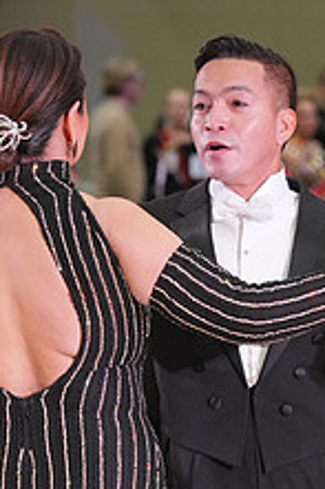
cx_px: 196
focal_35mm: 391
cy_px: 584
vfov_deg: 5.3
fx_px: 5303
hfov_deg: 3.5
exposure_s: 1/200
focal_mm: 149
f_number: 5.6
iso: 3200
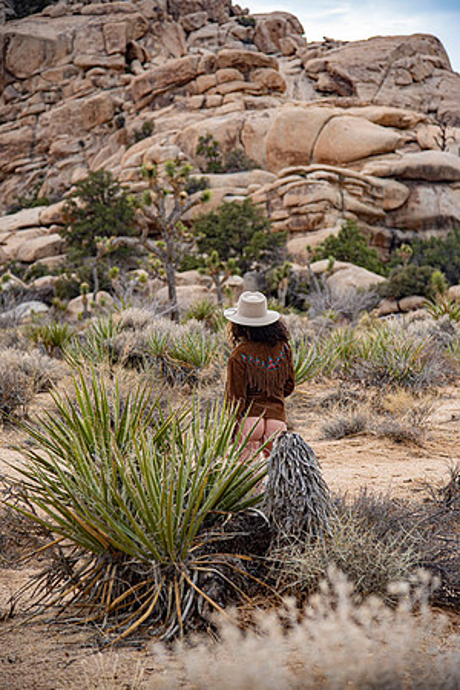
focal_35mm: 82
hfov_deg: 16.7
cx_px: 230
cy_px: 345
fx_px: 1572
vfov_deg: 24.8
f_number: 4
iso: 100
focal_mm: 82
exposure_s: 1/1600
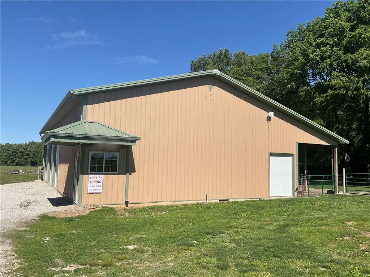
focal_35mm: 29
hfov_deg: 61.7
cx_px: 185
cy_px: 138
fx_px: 310
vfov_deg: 48.2
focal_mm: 3
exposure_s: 1/2801
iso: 16
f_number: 1.8
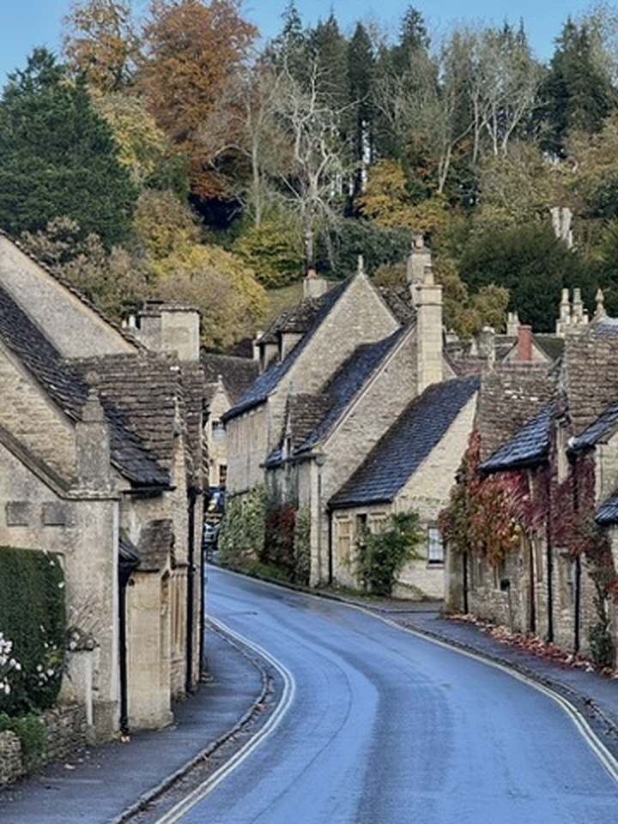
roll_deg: +0.0
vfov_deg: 16.4
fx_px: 2856
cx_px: 309
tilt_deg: +3.3
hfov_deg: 12.3
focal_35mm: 120
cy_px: 412
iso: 50
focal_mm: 15.66
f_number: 2.8
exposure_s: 1/164
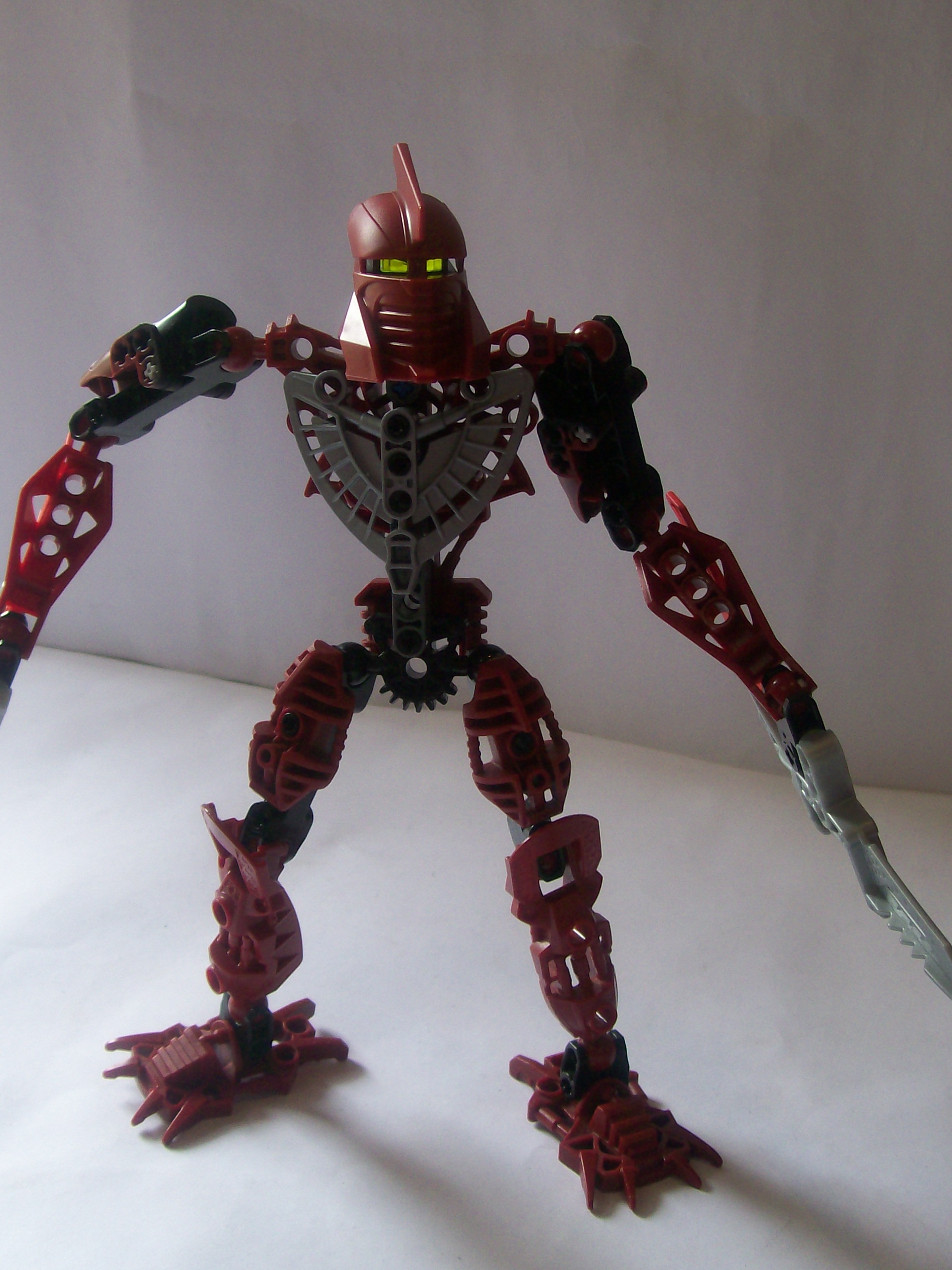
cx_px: 448
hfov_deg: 33.6
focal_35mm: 43
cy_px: 547
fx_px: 1577
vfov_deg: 43.7
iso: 80
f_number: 2.7
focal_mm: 6
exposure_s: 1/67.6
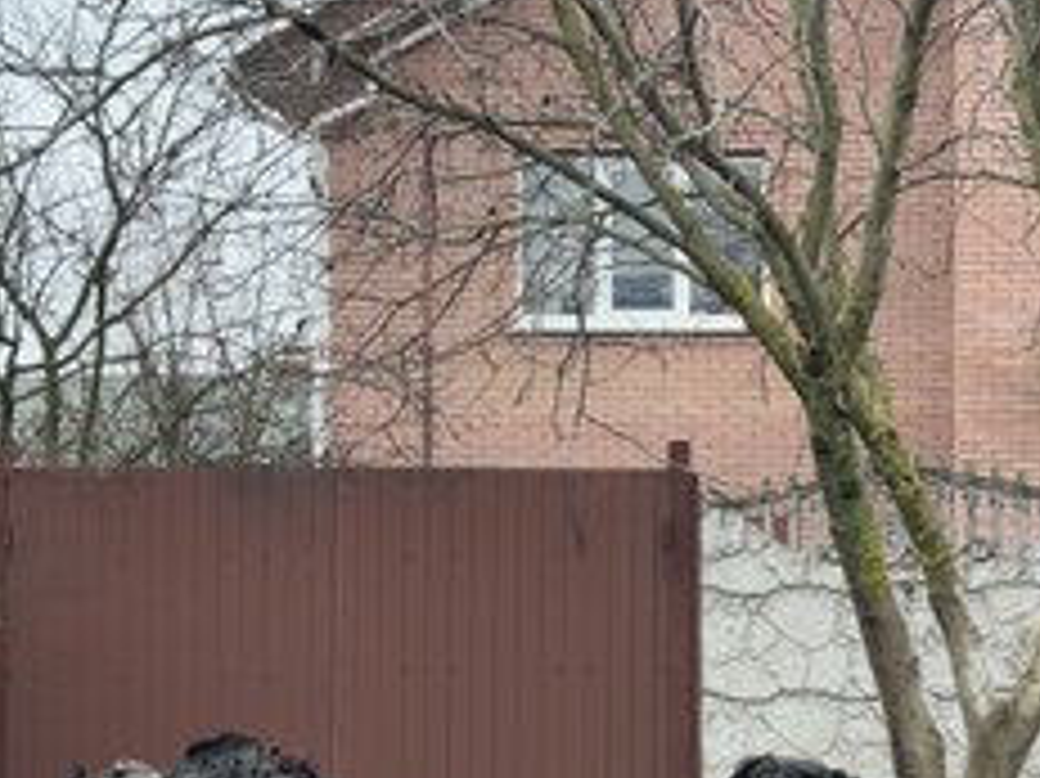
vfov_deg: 17.7
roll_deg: +0.5
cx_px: 860
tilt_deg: +0.6
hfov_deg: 23.2
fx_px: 2492
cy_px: 499
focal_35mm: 83
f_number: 1.78
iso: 80
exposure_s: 1/135
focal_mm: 6.76
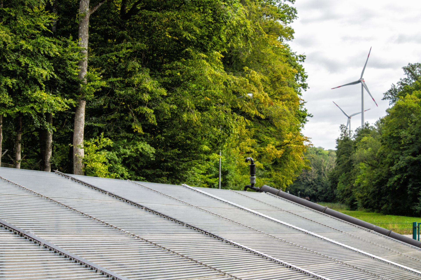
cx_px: 210
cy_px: 140
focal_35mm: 80
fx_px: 935
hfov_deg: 25.4
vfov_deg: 17.1
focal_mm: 80
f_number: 13
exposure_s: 1/500
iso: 400
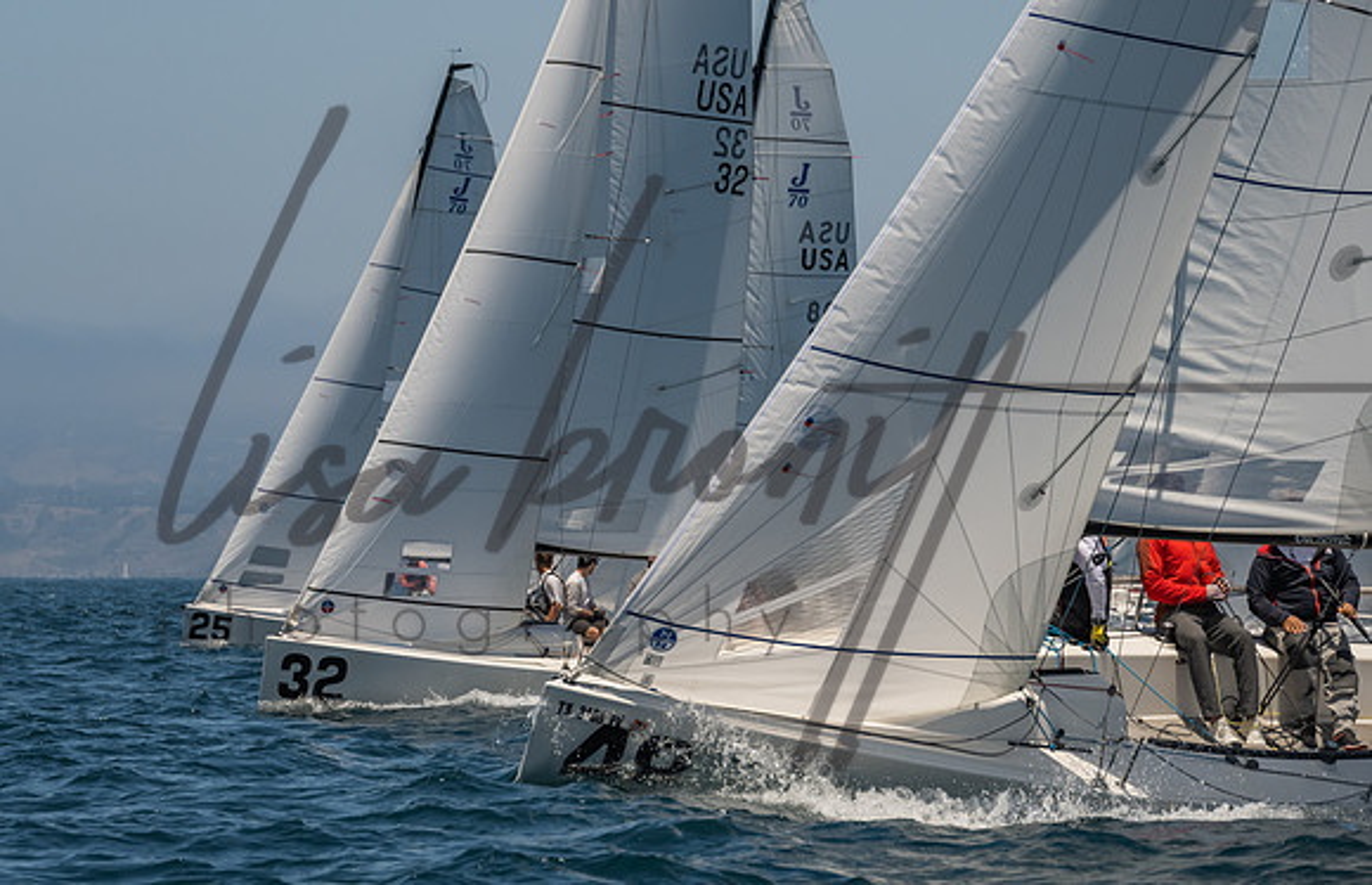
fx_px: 6859
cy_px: 361
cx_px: 520
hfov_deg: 11.4
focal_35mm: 182
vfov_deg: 7.4
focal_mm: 145
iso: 640
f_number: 9
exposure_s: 1/1000
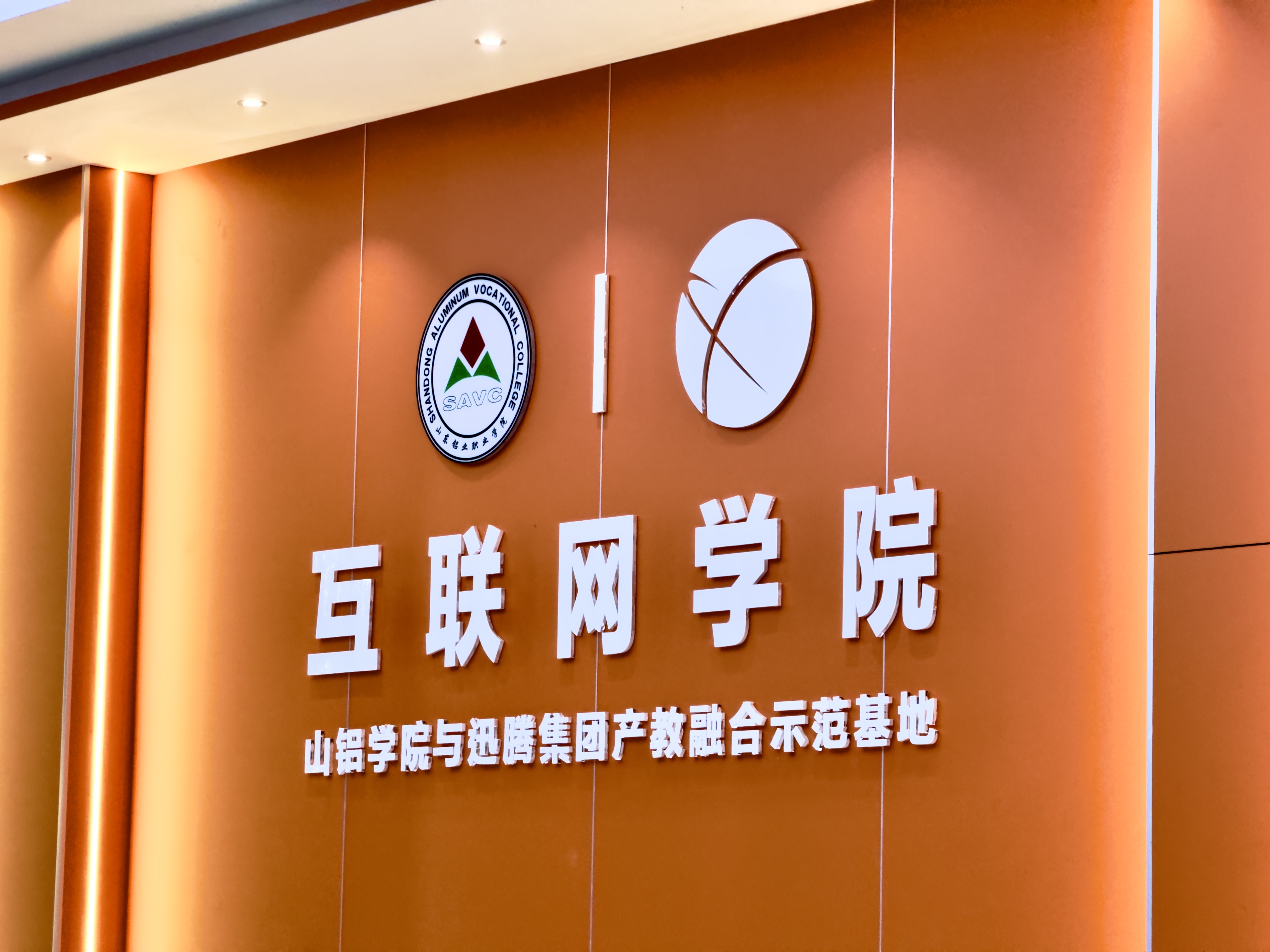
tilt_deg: +7.5
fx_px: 4403
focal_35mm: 120
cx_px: 635
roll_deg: -0.7
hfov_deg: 16.4
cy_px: 476
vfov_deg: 12.3
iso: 125
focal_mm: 15.66
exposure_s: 1/90
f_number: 2.8
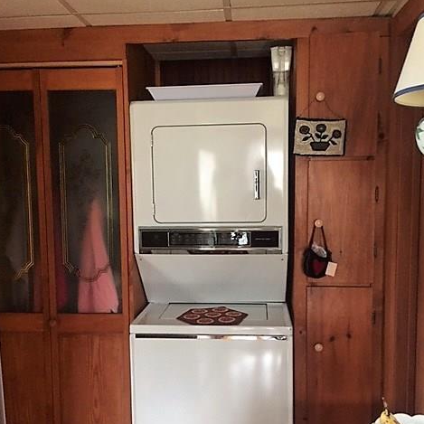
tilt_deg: -6.5
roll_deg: +1.0
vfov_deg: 47.1
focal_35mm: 35
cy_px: 240
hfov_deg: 47.2
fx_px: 485
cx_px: 209
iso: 250
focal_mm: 4.15
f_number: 2.2
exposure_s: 1/15
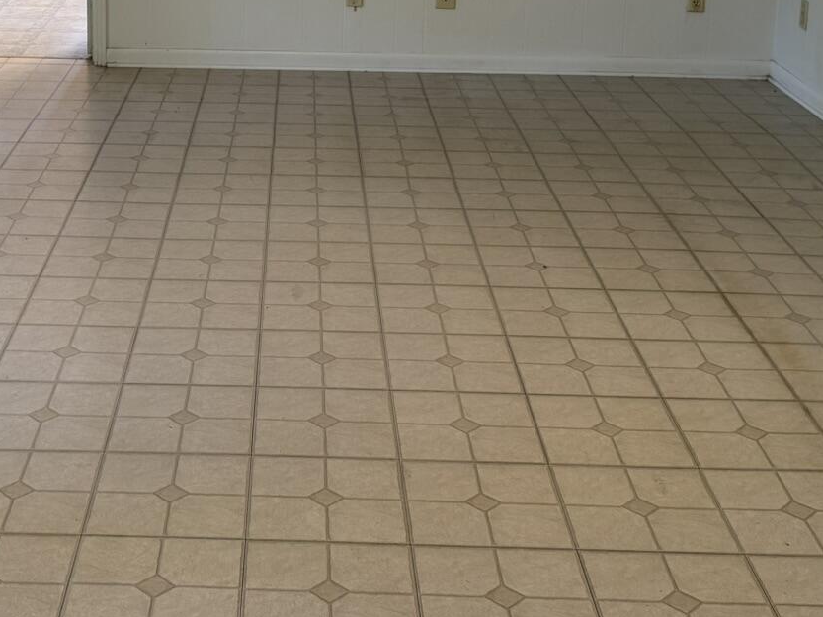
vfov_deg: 23.6
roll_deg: -0.8
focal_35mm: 59
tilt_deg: -9.3
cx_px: 264
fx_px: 1403
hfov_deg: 32.4
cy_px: -28
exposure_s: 1/60
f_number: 1.78
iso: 160
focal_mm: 6.76
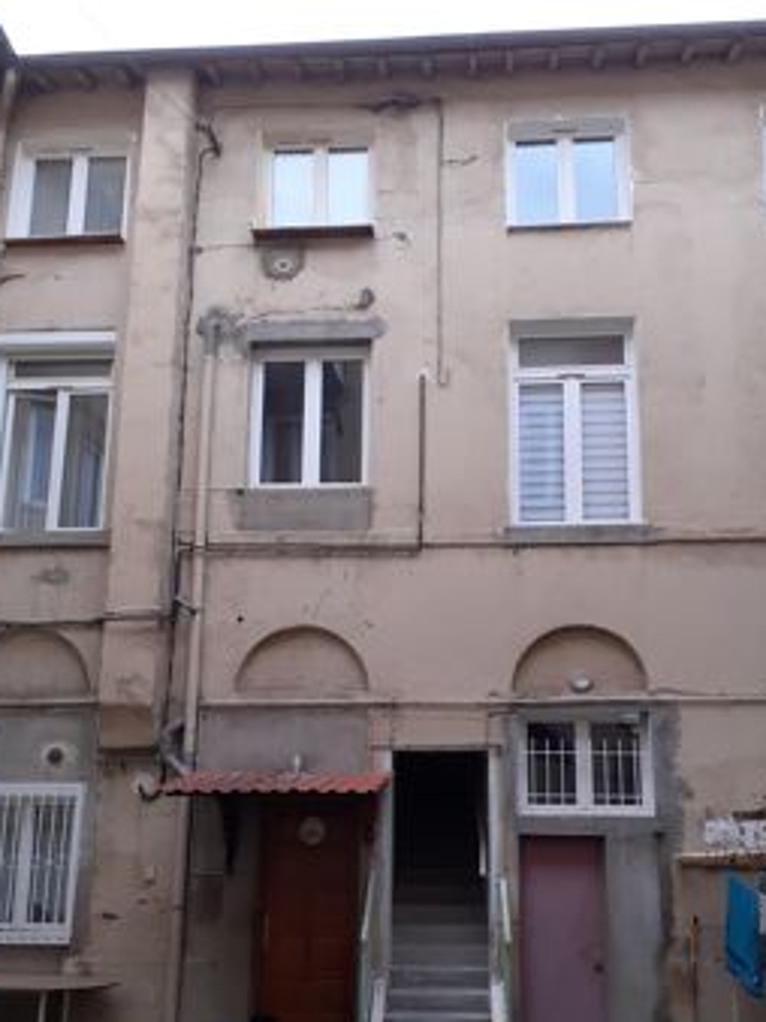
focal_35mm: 34
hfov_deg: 41.7
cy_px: 641
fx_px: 1004
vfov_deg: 53.4
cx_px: 440
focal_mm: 3.6
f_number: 1.9
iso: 64
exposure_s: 1/50
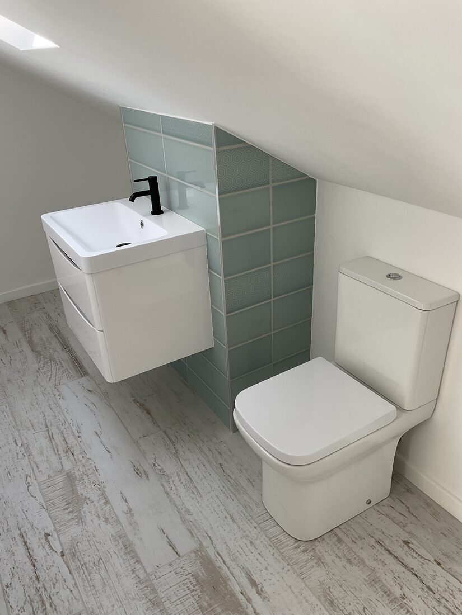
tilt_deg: -27.1
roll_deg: +2.8
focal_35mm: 29
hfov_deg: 48.2
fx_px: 516
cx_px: 231
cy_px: 308
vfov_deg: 61.7
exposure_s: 1/120
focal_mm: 3
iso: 25
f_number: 1.8
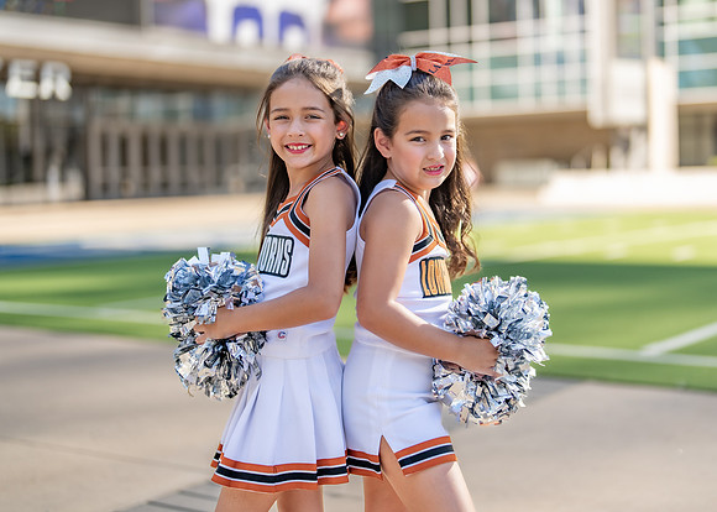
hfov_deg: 32.0
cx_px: 399
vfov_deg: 23.1
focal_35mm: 61
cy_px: 216
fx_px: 1251
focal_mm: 50
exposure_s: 1/2500
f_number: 1.2
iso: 100
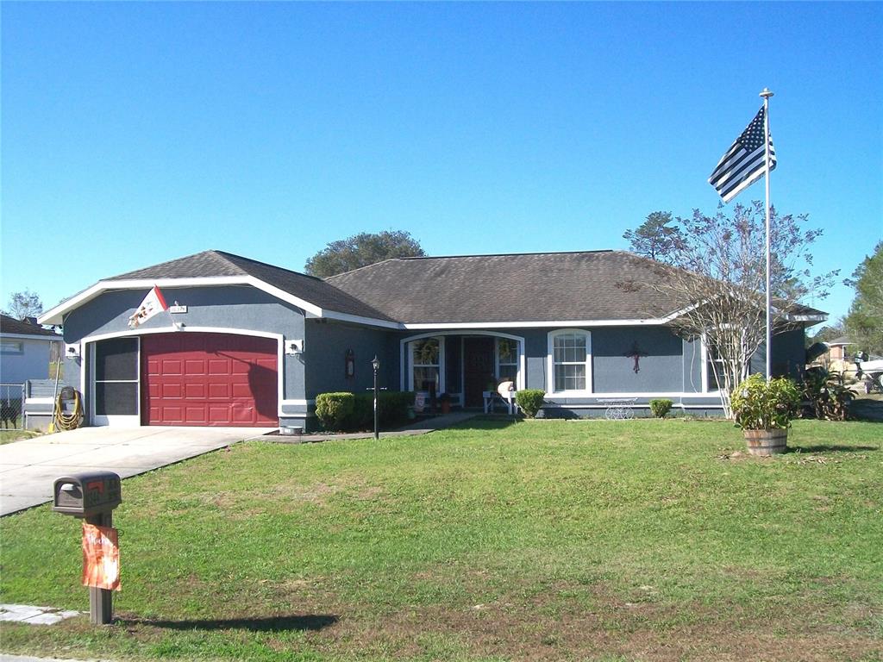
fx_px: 918
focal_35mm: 36
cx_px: 442
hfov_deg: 51.4
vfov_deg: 39.7
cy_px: 331
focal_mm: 6
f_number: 4.8
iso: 80
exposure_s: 1/400
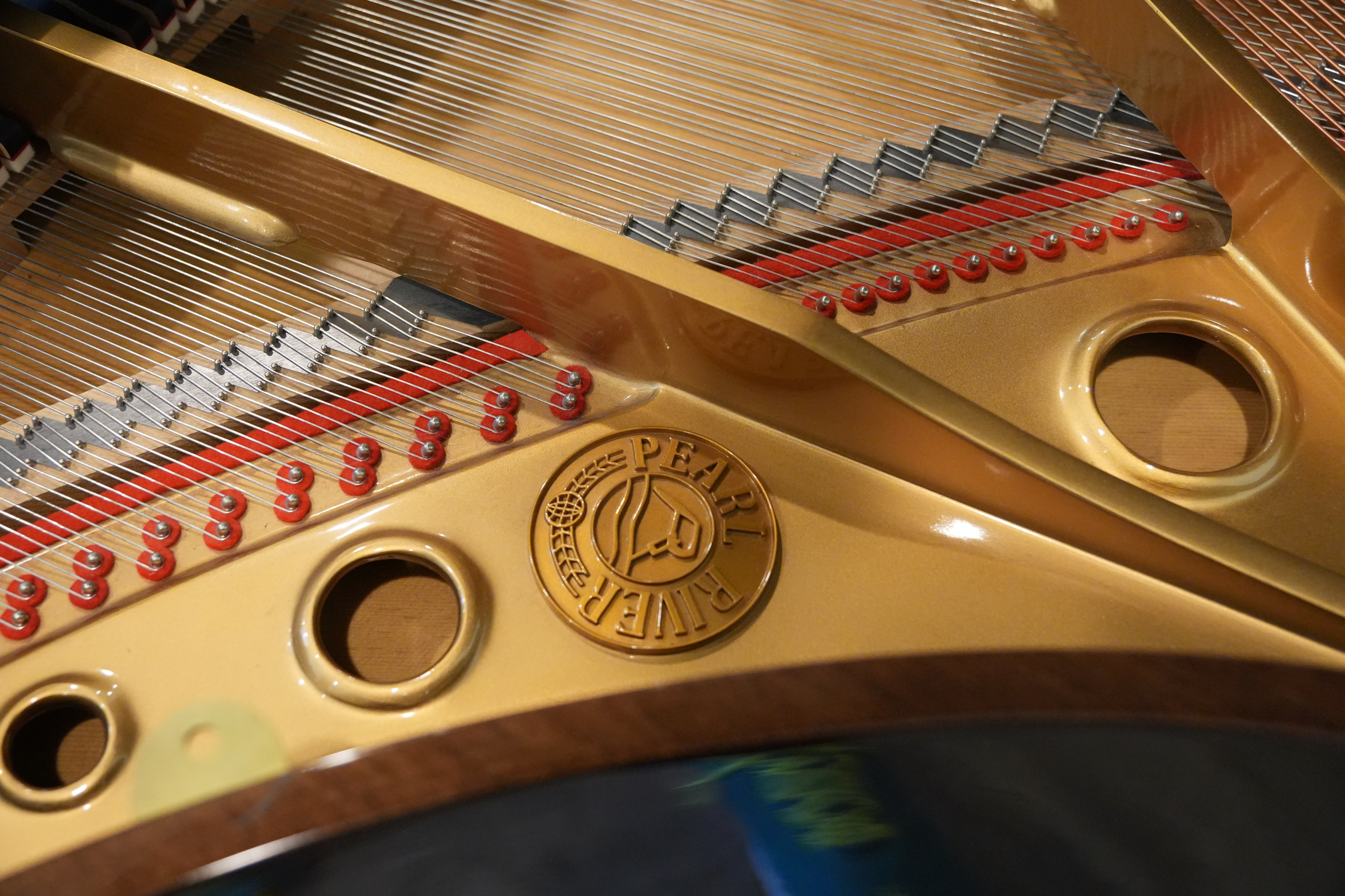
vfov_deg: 31.9
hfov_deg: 46.4
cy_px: 448
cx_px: 672
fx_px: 1569
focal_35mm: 42
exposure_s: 1/160
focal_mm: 28
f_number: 2.8
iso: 3200
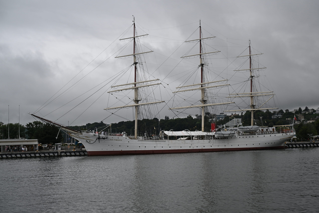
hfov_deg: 41.1
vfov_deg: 28.1
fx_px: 425
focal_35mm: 48
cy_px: 106
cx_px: 160
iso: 400
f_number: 4
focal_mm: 48
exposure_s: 1/500
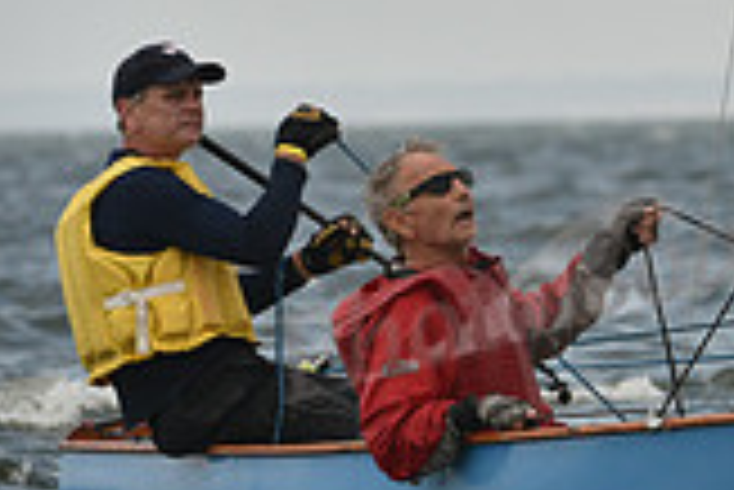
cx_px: 1148
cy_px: -11
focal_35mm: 963
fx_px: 19652
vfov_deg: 1.4
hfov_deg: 2.1
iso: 320
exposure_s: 1/1600
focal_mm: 270
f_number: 6.3
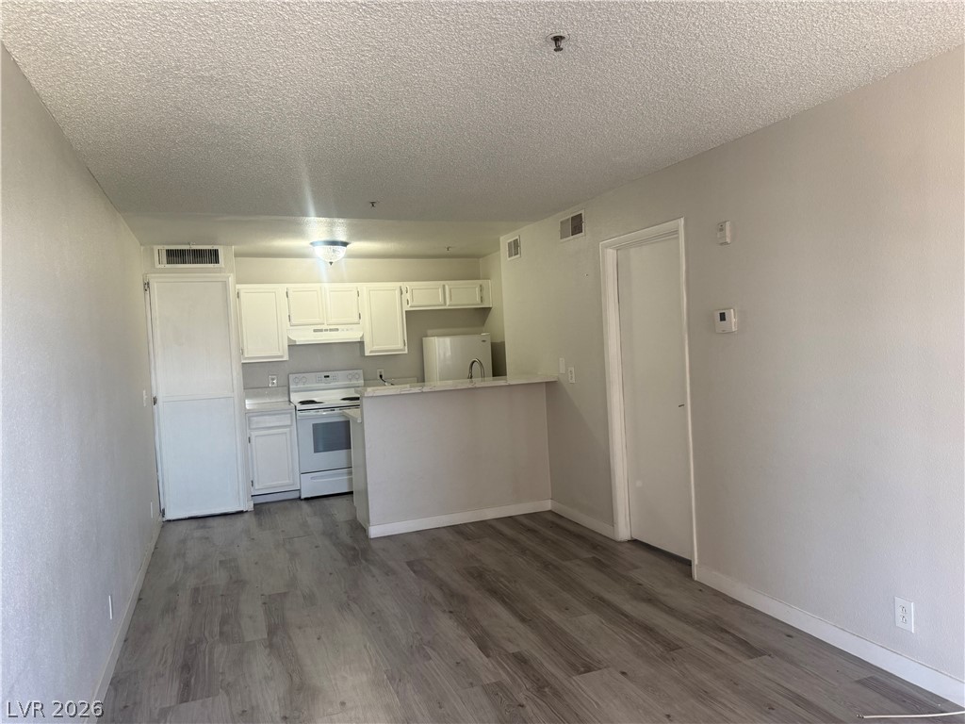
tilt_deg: -3.1
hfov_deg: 71.6
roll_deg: +2.5
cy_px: 362
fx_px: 669
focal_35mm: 24
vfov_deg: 56.8
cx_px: 482
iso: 200
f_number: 1.78
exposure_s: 1/120
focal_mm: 6.76
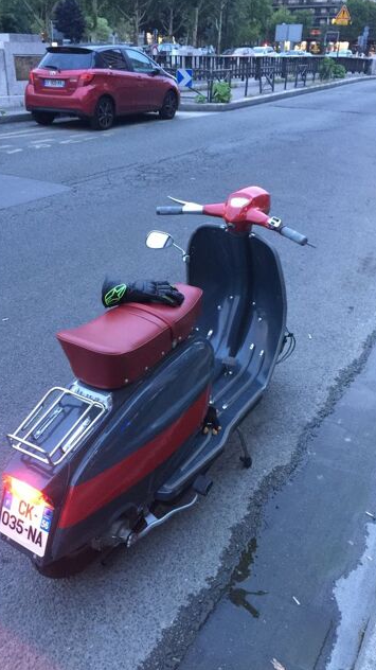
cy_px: 333
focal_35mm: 32
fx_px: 568
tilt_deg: -24.6
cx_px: 172
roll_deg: -0.9
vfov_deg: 61.0
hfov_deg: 36.6
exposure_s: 1/10
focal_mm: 4.15
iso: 125
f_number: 2.2
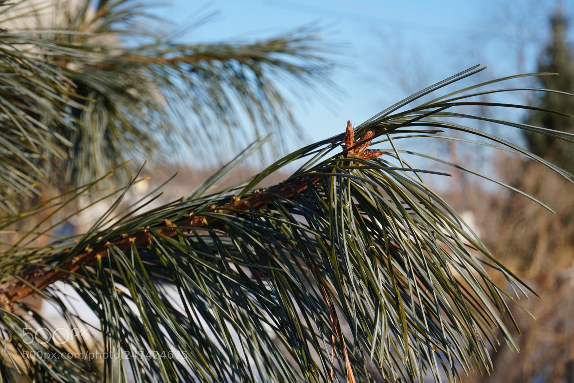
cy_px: 192
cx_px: 287
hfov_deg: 27.0
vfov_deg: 18.2
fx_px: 1197
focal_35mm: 75
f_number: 10
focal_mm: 50
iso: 100
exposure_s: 1/125
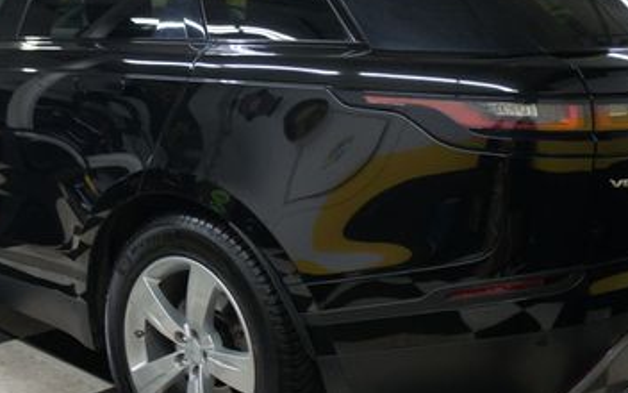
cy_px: 184
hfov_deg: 40.2
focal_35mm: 50
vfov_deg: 25.8
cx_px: 269
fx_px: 856
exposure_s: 1/30
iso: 320
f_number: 3.5
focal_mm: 18
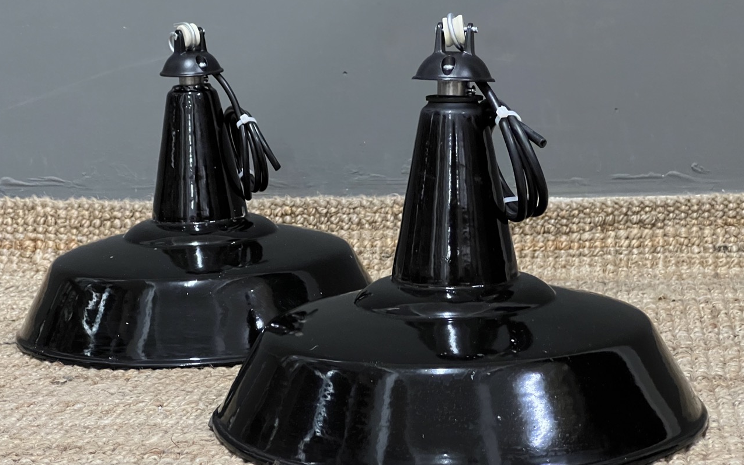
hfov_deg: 25.2
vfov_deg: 15.9
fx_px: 1663
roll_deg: +2.7
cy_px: 260
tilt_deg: -8.6
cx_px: 373
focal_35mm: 82
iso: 1000
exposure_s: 1/25
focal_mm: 9
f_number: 2.8
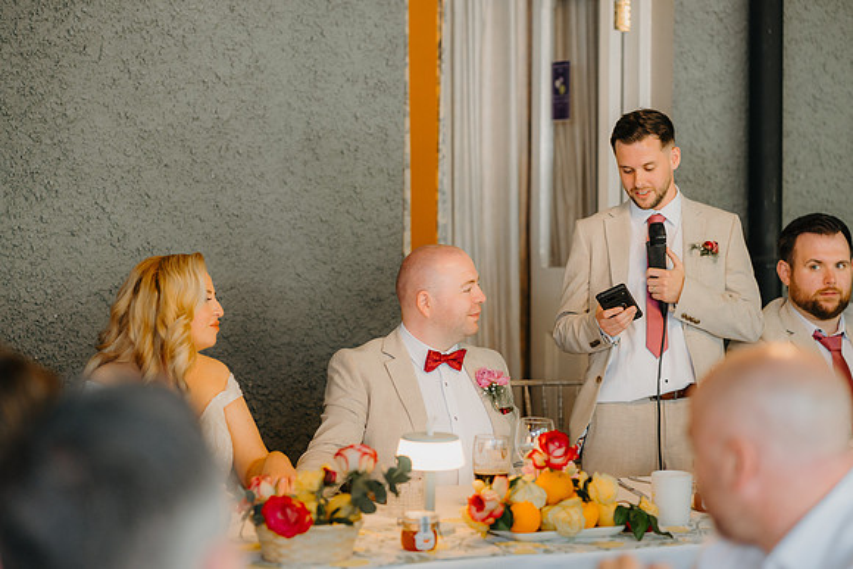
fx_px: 2054
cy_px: 282
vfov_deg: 15.8
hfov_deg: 23.5
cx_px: 433
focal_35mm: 87
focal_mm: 85
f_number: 2.2
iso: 1250
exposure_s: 1/200
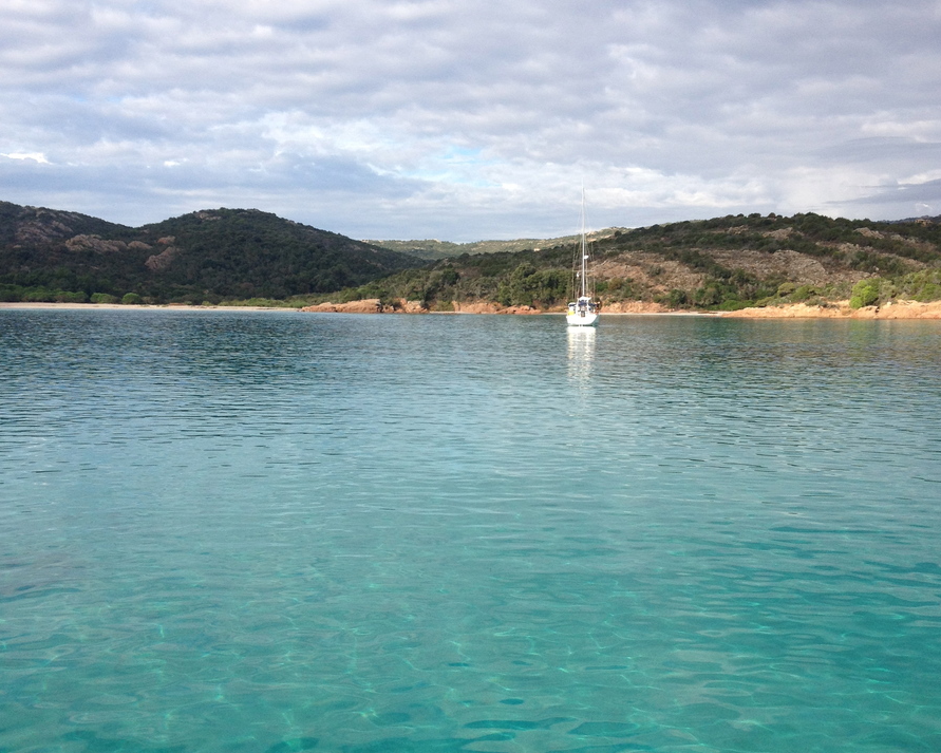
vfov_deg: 32.6
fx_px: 1281
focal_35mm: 46
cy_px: 456
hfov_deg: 40.3
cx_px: 473
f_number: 2.4
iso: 64
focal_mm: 4.28
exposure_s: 1/1346
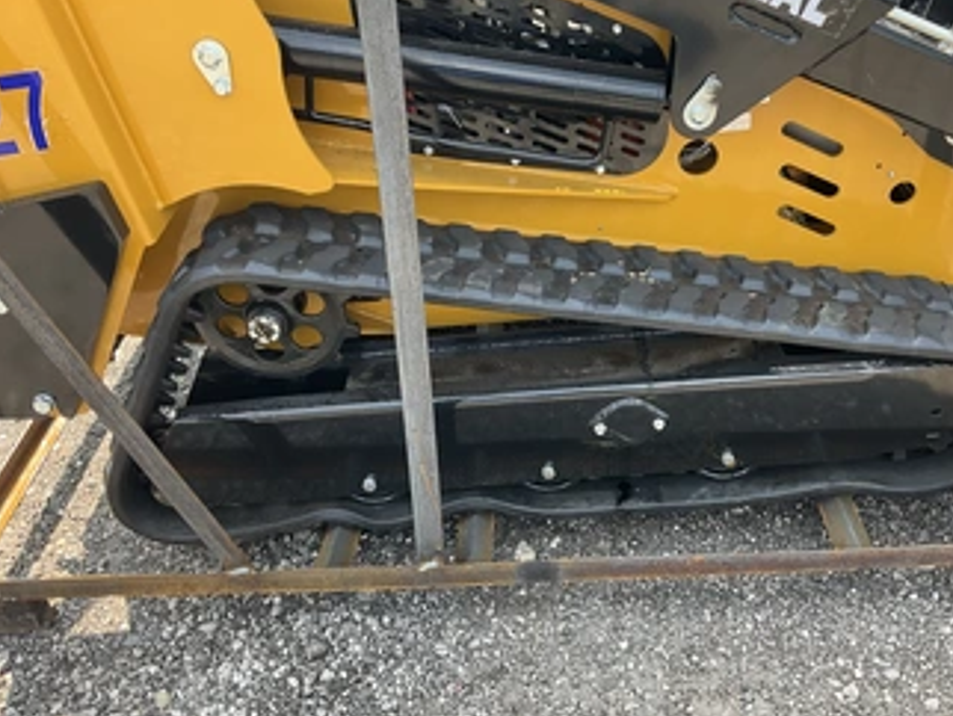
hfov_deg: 51.0
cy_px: 308
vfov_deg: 39.6
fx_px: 992
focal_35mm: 36
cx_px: 562
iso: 20
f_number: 1.8
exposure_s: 1/141
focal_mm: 3
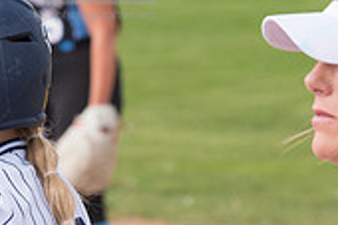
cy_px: 225
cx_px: -187
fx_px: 6463
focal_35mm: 689
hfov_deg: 3.0
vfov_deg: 2.0
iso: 400
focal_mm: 135
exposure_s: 1/1600
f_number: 5.6
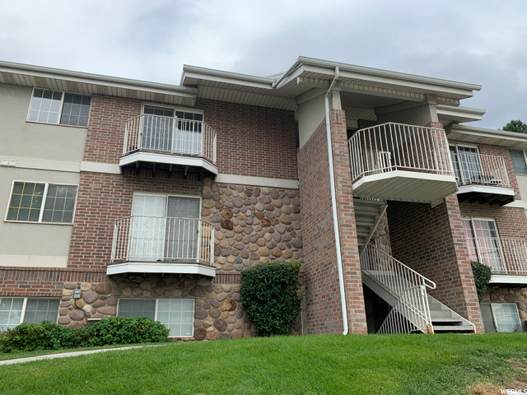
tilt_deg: +20.3
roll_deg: +0.8
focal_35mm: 26
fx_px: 396
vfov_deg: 53.1
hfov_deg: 67.3
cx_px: 264
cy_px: 198
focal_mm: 4.25
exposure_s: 1/1011
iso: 25
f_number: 1.8
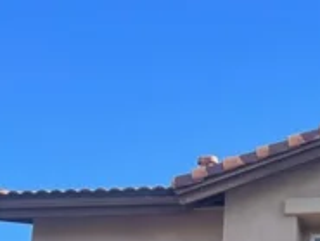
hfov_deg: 17.3
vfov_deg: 13.2
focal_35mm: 105
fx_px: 971
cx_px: 438
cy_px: 385
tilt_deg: +14.4
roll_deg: -0.5
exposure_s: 1/1266
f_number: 1.5
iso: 50
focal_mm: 5.7
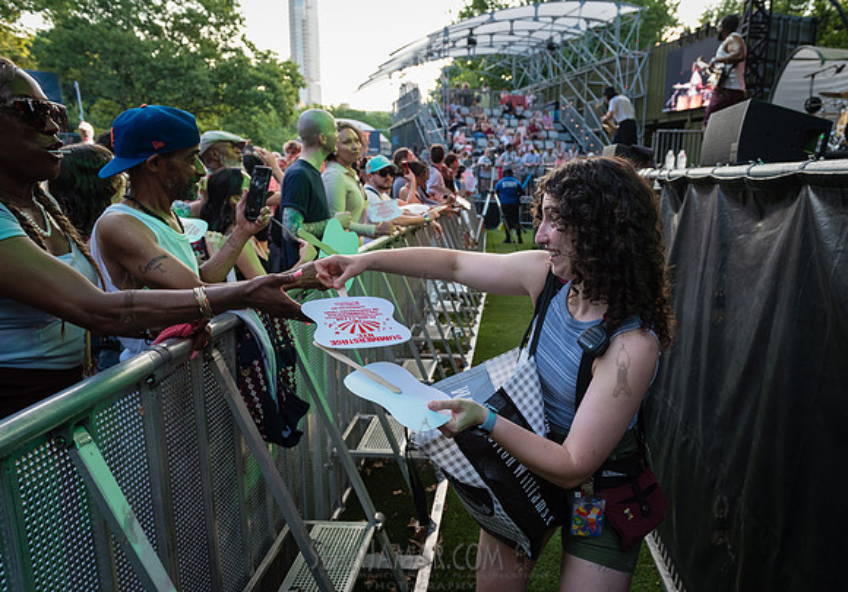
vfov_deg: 49.5
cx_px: 481
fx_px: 642
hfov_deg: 66.6
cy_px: 321
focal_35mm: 27
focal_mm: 24
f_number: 4
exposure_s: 1/320
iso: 1000
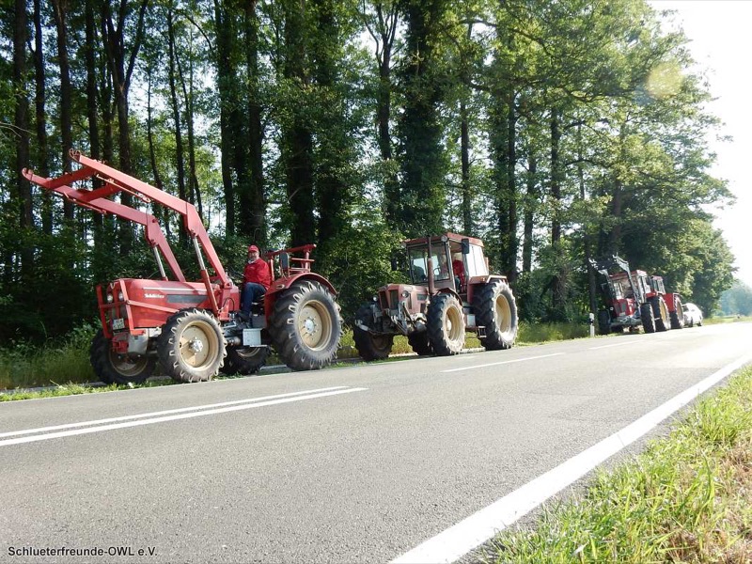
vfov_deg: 46.8
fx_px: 652
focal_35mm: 30
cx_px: 376
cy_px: 282
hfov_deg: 60.0
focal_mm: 5.4
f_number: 4
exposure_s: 1/250
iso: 125
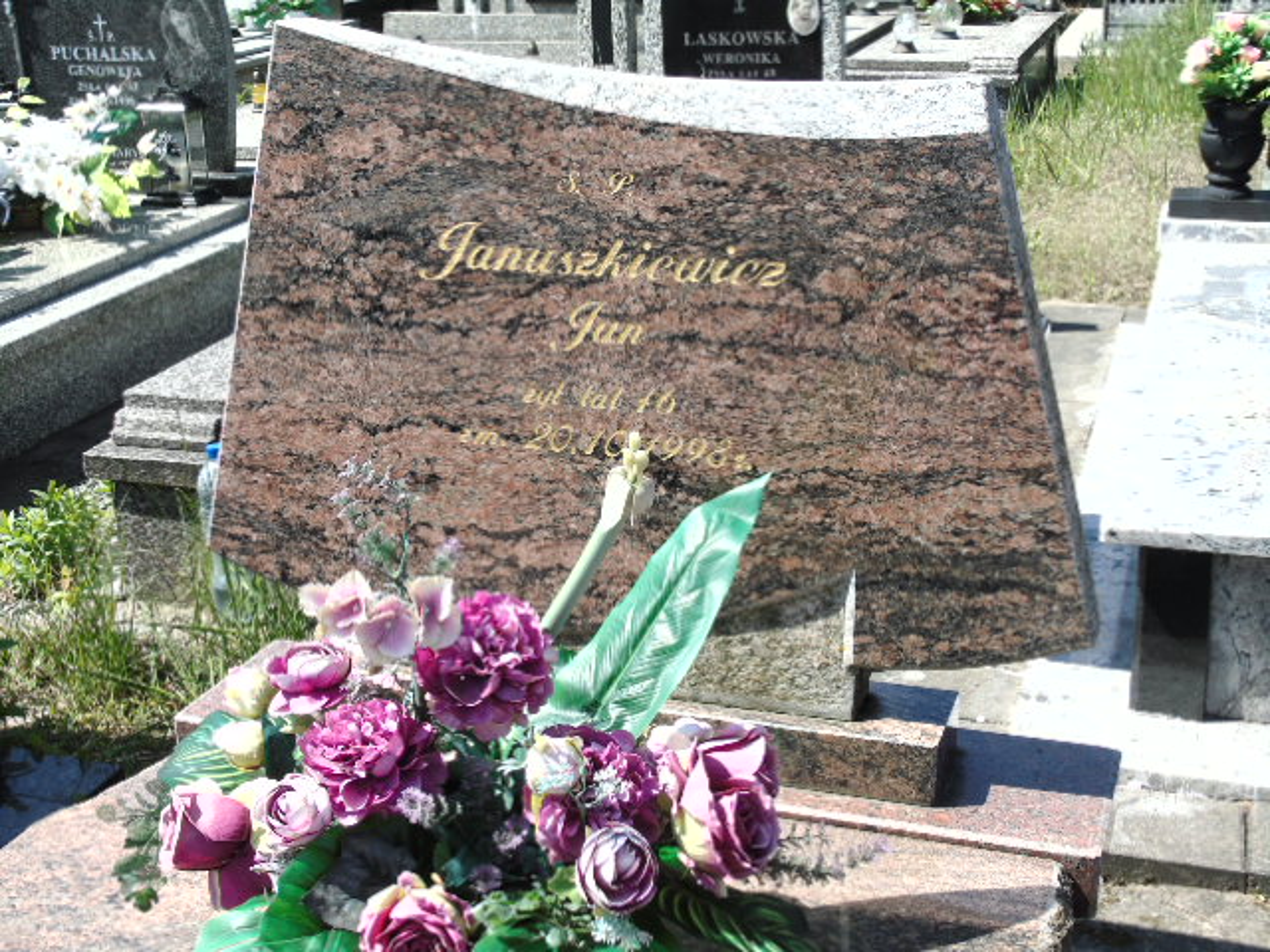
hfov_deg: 41.2
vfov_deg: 31.5
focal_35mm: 46
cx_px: 635
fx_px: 1688
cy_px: 476
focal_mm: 8.2
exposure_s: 1/400
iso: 80
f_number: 4.1
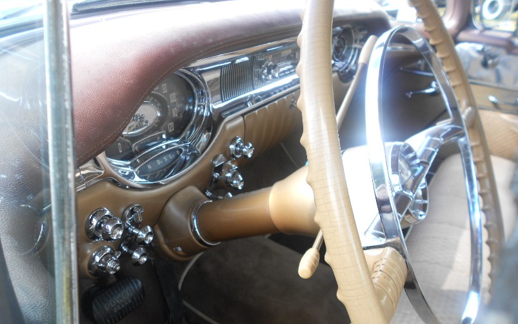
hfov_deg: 66.5
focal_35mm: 28
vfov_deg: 44.4
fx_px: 395
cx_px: 257
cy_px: 188
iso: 80
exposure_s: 1/40
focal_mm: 4.6
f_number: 3.2
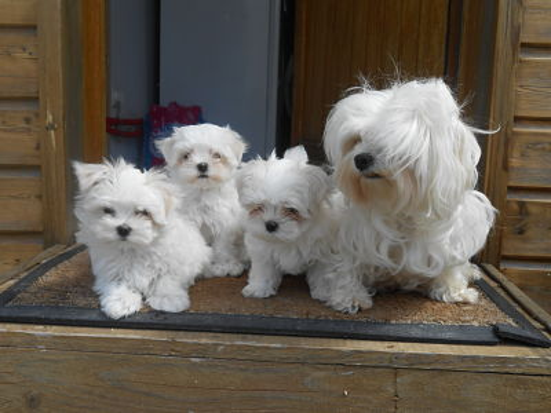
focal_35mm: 38
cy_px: 206
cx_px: 276
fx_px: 605
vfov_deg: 37.7
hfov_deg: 49.0
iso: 80
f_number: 4.2
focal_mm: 6.8
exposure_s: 1/320
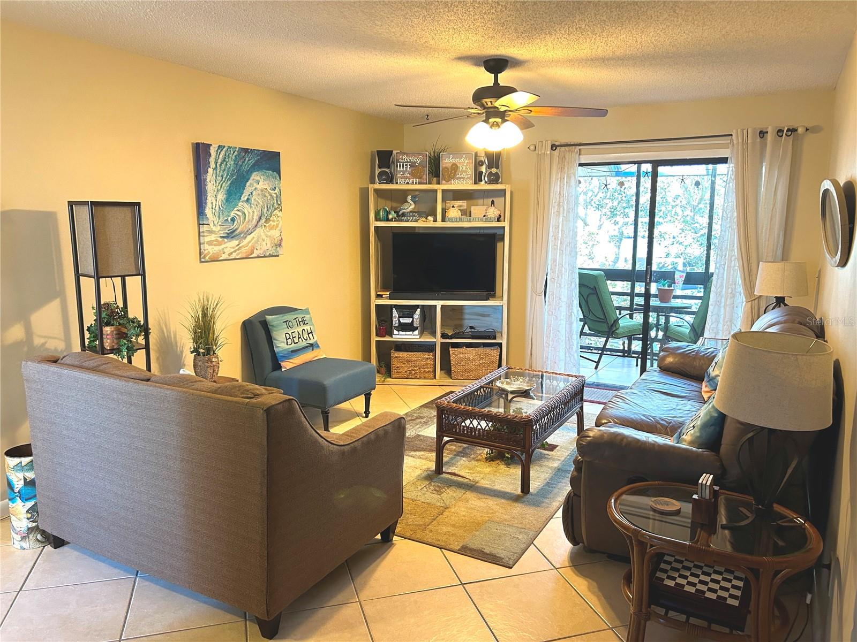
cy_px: 321
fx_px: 644
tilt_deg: -8.7
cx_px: 428
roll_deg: -0.1
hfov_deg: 67.3
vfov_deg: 53.1
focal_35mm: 26
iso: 250
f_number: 1.5
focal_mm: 5.7
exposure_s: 1/60
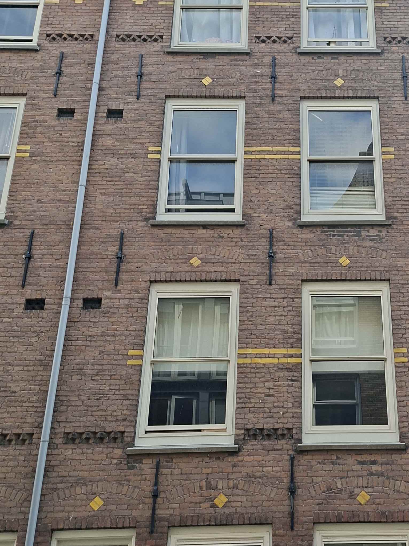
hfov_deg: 31.3
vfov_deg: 41.9
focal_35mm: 45
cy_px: 323
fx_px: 709
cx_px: 332
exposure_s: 1/638
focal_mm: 5.54
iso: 50
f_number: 1.8
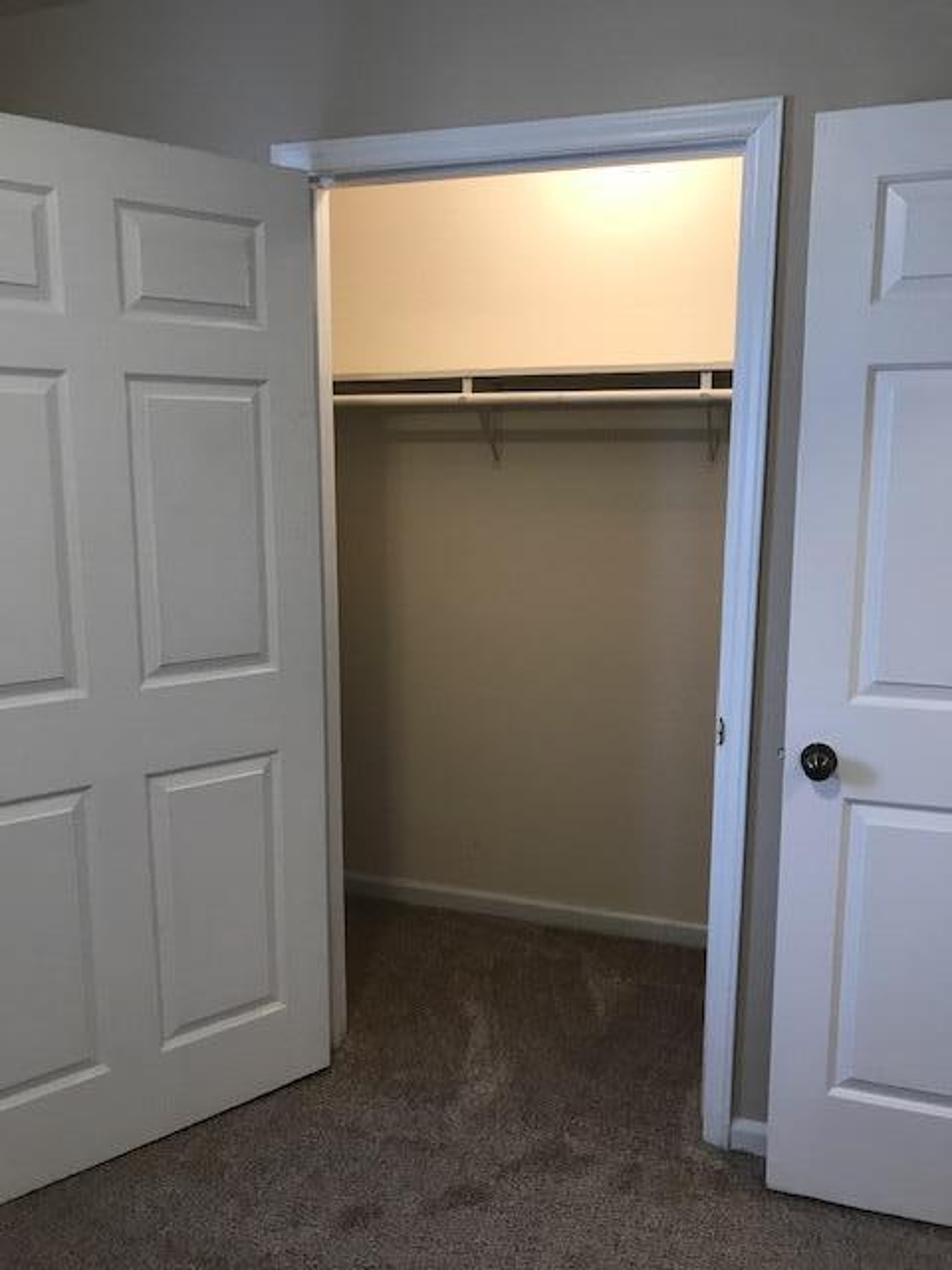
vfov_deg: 63.4
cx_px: 476
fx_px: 1027
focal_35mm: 28
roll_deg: +1.7
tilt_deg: -7.4
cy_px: 635
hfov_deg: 49.7
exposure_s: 1/24
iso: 40
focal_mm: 3.99
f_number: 1.8
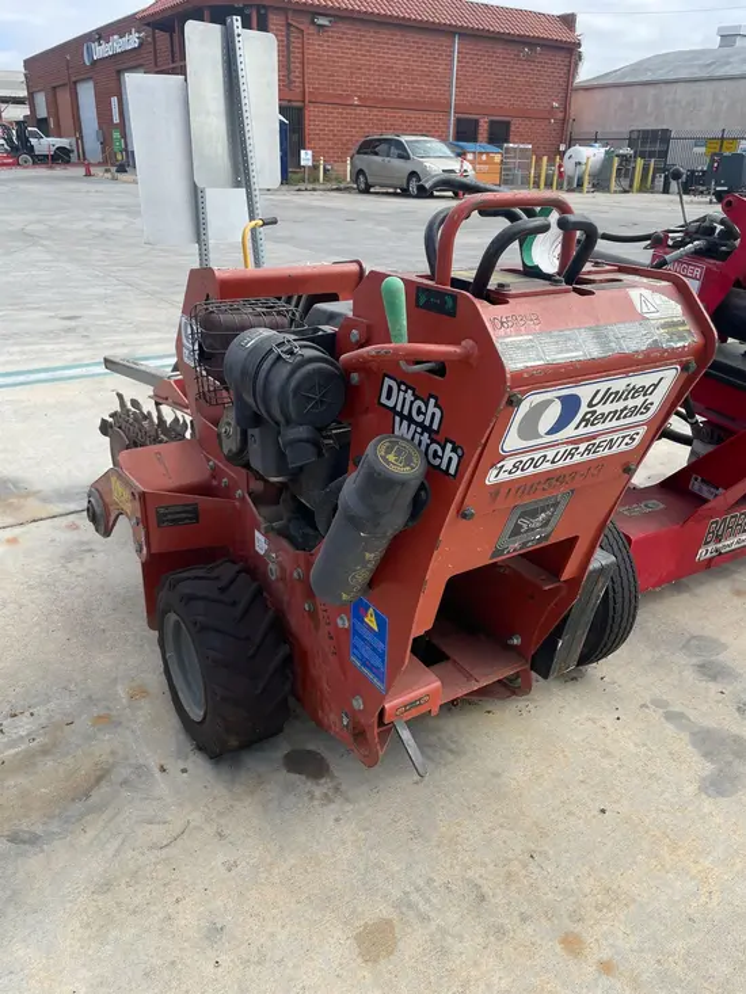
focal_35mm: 26
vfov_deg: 67.3
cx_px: 373
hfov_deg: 53.1
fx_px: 747
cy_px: 497
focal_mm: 4.2
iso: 32
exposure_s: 1/1366
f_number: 1.6
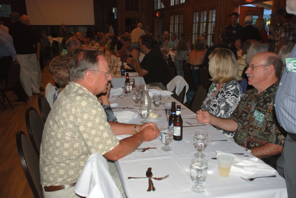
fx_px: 272
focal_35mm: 33
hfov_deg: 57.2
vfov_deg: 40.0
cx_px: 148
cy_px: 99
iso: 200
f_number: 3.8
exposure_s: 1/60
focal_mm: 22
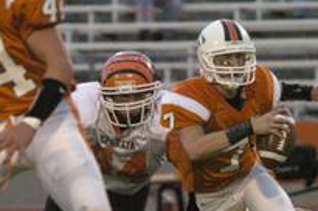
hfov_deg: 2.5
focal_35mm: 819
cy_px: 135
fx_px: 7223
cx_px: 194
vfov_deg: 1.7
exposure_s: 1/400
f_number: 5.3
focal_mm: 280
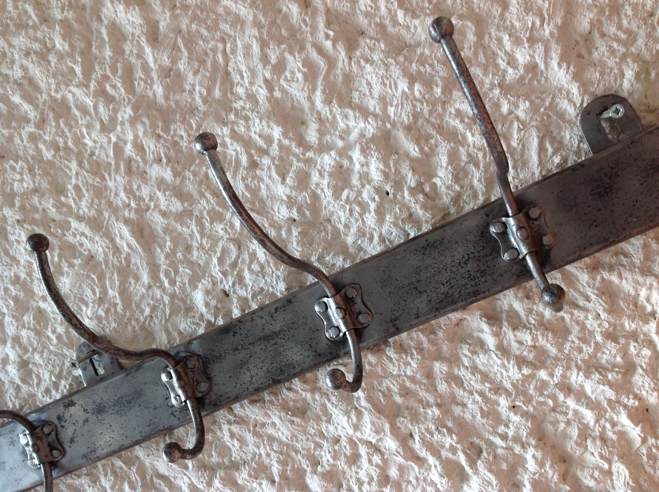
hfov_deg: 52.7
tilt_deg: +4.7
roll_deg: +24.1
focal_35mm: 35
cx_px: 330
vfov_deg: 40.6
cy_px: 246
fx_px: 665
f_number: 2.4
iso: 64
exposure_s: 1/40
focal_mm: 4.28
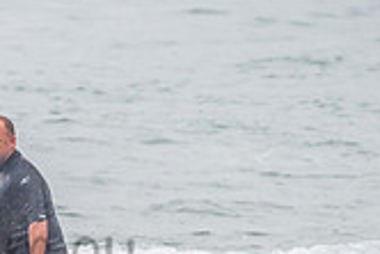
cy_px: 326
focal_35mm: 2132
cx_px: 39
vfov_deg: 0.6
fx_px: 22524
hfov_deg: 1.0
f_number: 5.6
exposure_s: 1/320
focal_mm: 500
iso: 250
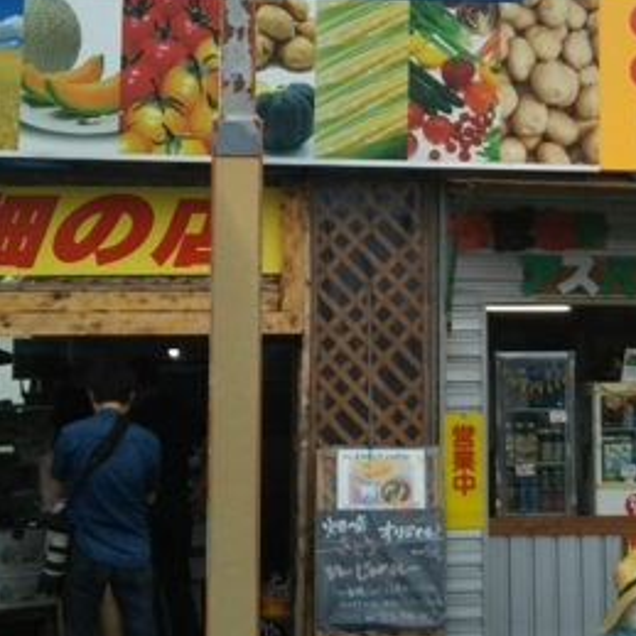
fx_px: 1705
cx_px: 437
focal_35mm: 82
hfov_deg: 21.0
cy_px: 204
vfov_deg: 21.0
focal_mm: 4
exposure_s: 1/394
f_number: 2.2
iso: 25
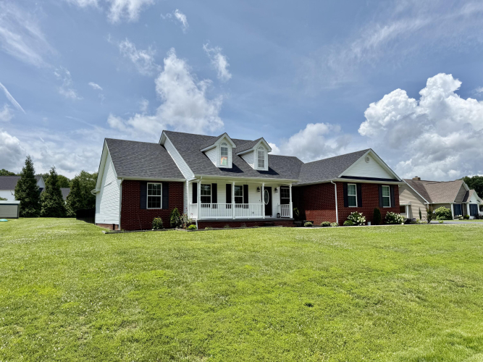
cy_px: 181
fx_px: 335
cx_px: 242
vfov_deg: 56.8
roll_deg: +0.9
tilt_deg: +6.6
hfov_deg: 71.6
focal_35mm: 24
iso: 80
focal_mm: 6.76
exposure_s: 1/7353
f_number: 1.78
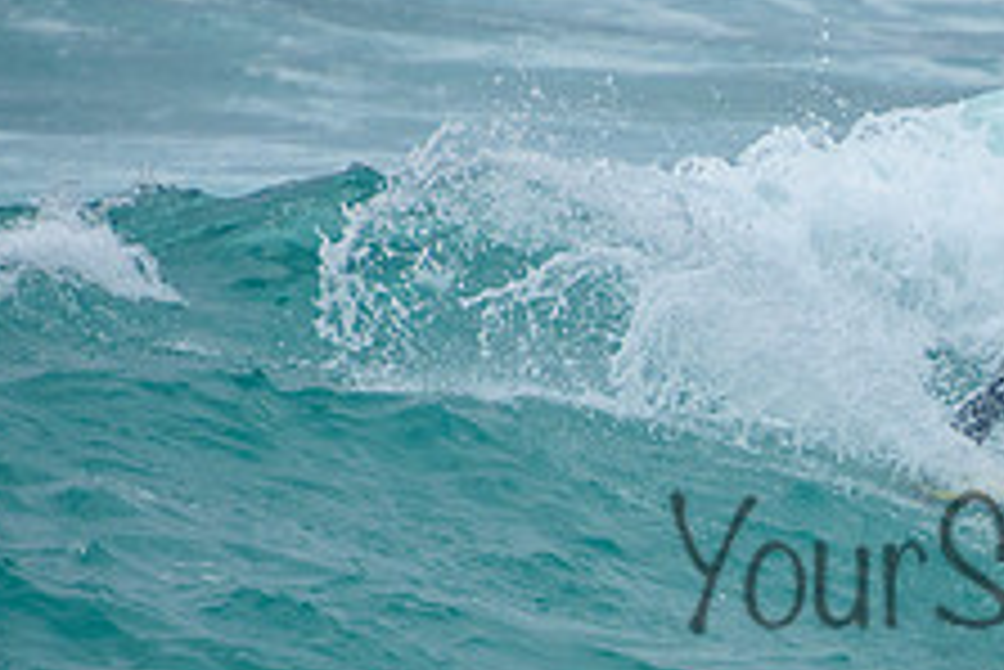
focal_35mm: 1558
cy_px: 524
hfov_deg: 1.3
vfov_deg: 0.9
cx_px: 1135
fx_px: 43477
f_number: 5.6
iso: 500
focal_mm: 400
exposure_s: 1/2000
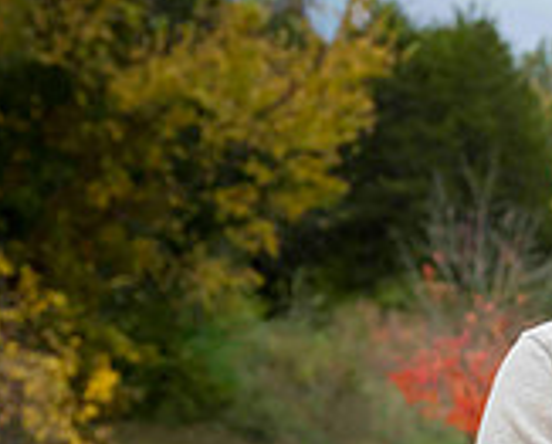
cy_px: 517
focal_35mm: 190
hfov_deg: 9.8
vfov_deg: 8.1
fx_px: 3110
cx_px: 877
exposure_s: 1/640
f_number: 6.3
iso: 400
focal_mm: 57
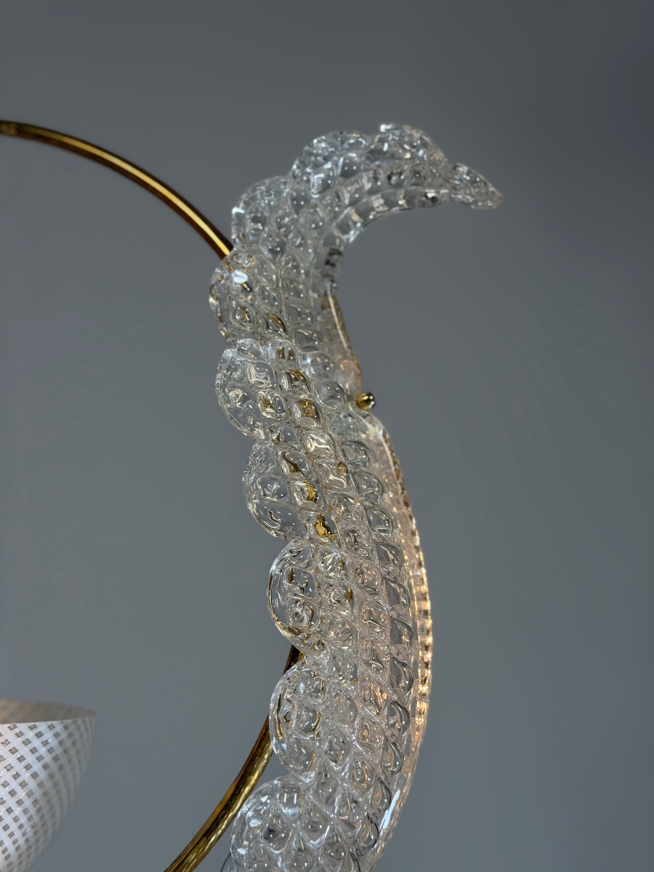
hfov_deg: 30.3
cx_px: 327
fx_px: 1209
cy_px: 436
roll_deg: +1.1
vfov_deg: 39.7
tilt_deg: +12.3
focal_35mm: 48
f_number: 1.78
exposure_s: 1/100
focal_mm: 6.76
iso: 80
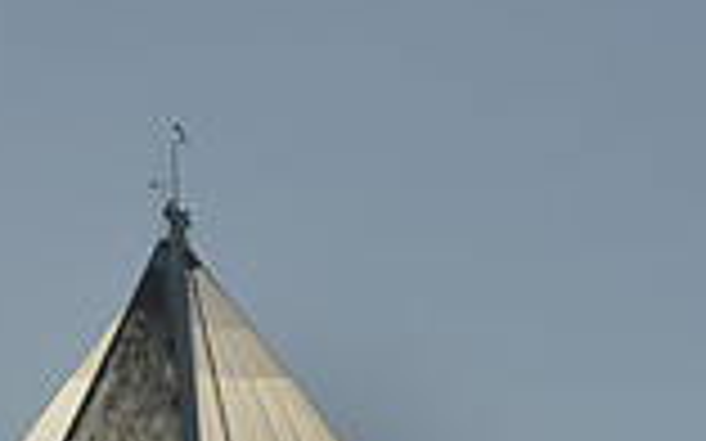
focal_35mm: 263
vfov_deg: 4.8
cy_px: 1242
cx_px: 335
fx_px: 5059
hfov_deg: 8.0
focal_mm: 70
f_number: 11
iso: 200
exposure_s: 1/640
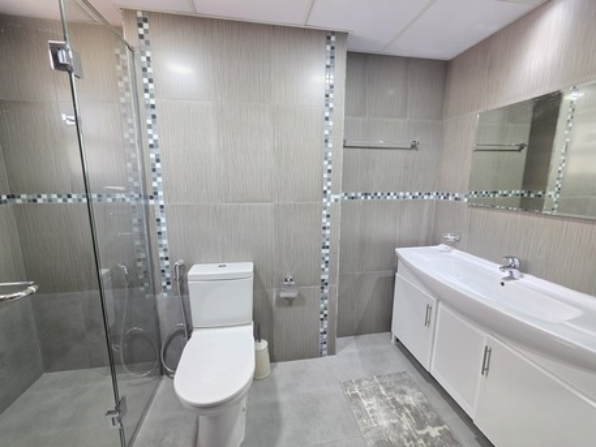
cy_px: 224
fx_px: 224
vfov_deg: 89.9
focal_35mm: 13
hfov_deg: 106.2
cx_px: 298
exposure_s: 1/50
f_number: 1.9
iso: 200
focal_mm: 2.2
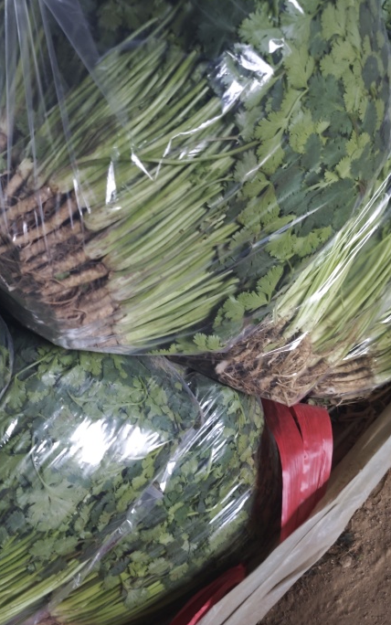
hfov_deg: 33.5
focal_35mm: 38
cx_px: 165
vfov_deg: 50.8
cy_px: 407
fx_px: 647
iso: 2000
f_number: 1.62
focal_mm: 6.55
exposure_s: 1/100
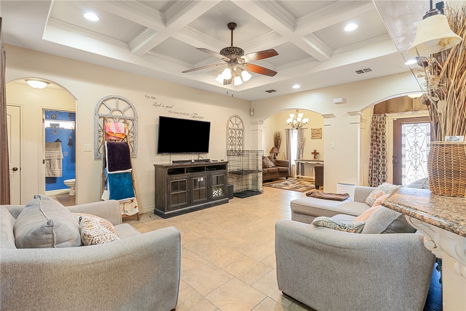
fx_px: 207
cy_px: 156
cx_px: 233
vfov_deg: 73.8
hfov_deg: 96.7
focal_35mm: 16
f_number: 8
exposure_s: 1/2
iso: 640
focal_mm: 16
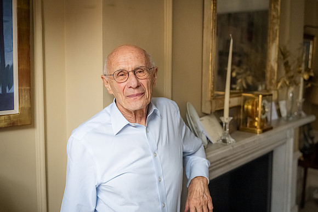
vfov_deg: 34.7
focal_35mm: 38
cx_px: 167
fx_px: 339
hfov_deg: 50.2
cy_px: 103
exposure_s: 1/1000
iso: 4500
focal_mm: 35
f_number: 2.5
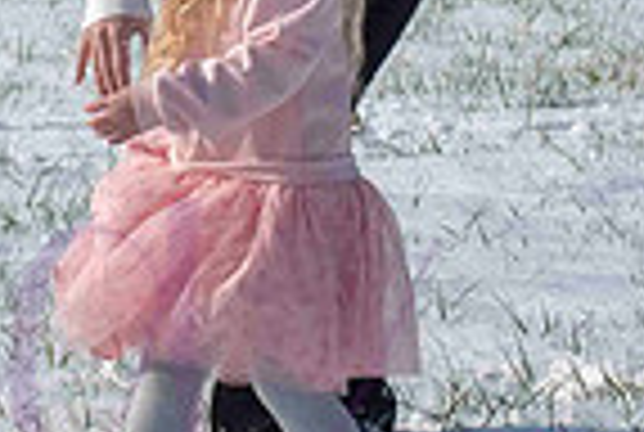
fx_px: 8336
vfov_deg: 3.0
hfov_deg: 4.4
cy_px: -423
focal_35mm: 465
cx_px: 106
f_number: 14
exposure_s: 1/1000
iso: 640
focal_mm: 80
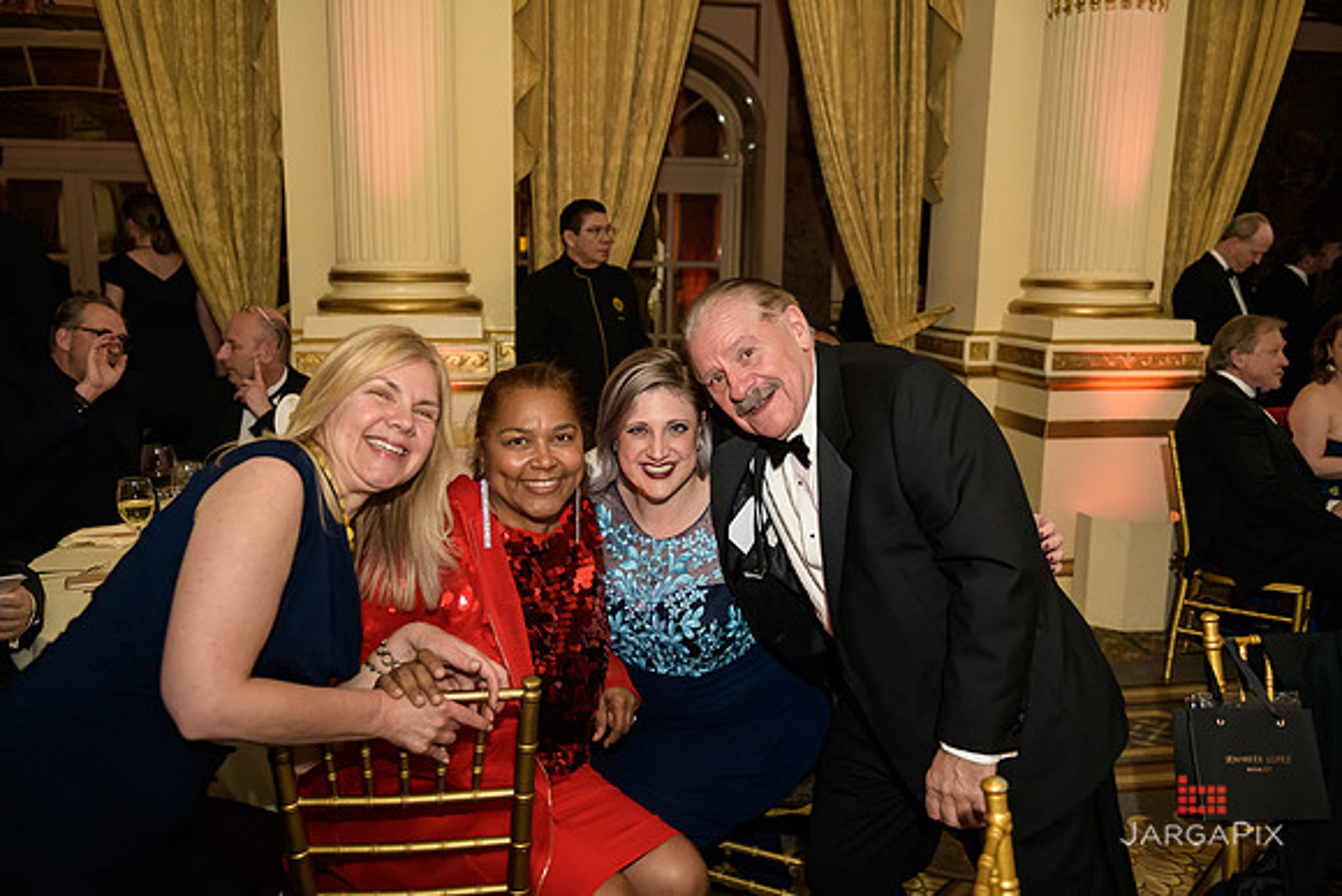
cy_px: 448
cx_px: 671
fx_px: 1044
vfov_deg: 46.4
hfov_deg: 65.5
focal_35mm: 28
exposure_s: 1/100
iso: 1600
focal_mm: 28
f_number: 3.2
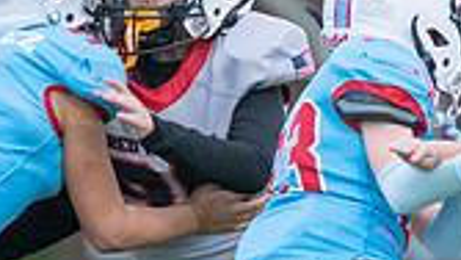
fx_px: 17862
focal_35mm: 1461
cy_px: 164
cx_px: 1152
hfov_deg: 1.5
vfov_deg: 0.8
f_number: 2.8
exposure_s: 1/1250
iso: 1600
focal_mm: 200
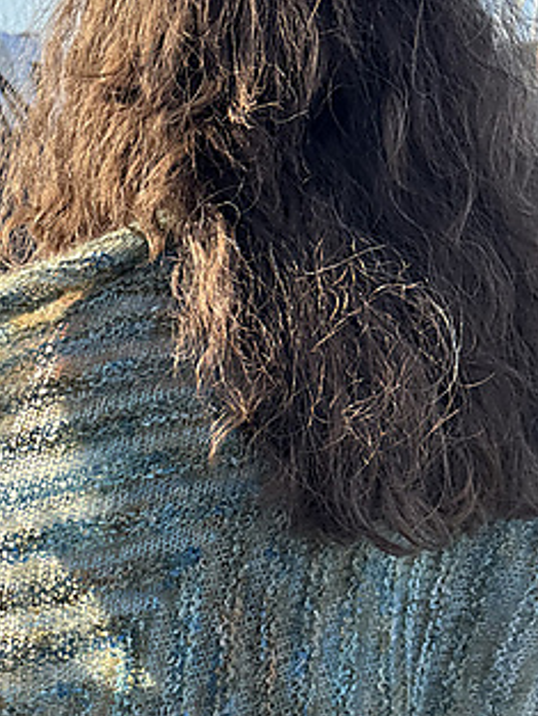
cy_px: 451
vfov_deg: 38.6
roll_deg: +5.6
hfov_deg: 27.9
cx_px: -6
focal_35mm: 49
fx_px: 1015
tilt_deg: -17.3
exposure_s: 1/995
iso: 80
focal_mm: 6.76
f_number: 1.78
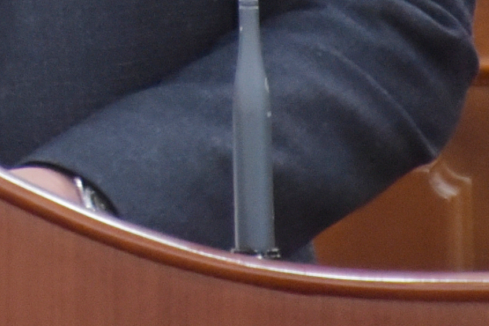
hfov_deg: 1.0
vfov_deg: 0.6
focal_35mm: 2134
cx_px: -414
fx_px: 28985
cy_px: -713
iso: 4000
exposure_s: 1/200
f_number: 5.6
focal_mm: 300
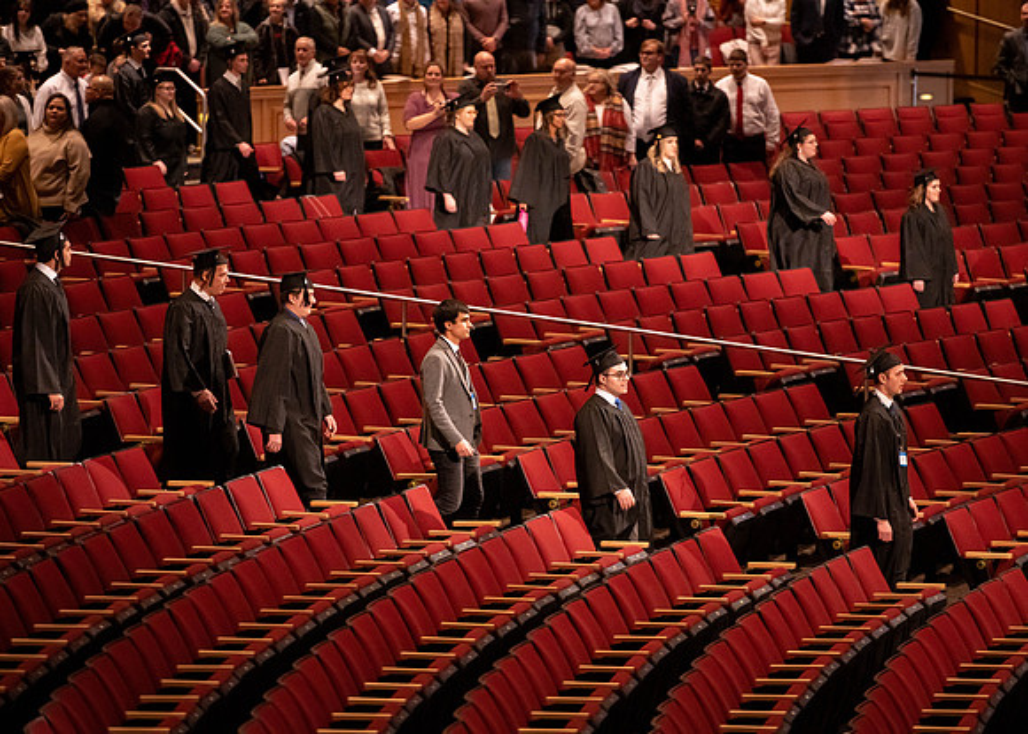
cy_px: 367
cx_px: 532
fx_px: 6117
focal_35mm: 210
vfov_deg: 6.9
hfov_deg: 9.6
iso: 5000
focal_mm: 200
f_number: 2.8
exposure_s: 1/160
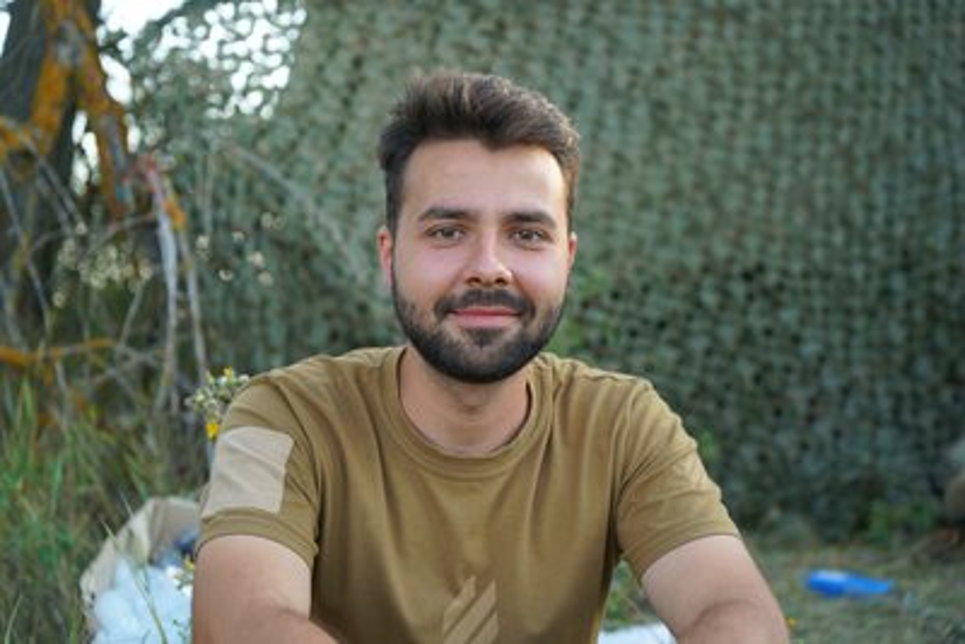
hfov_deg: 34.5
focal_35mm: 58
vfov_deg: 23.4
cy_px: 322
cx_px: 482
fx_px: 1555
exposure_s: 1/160
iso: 160
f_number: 4
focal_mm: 58
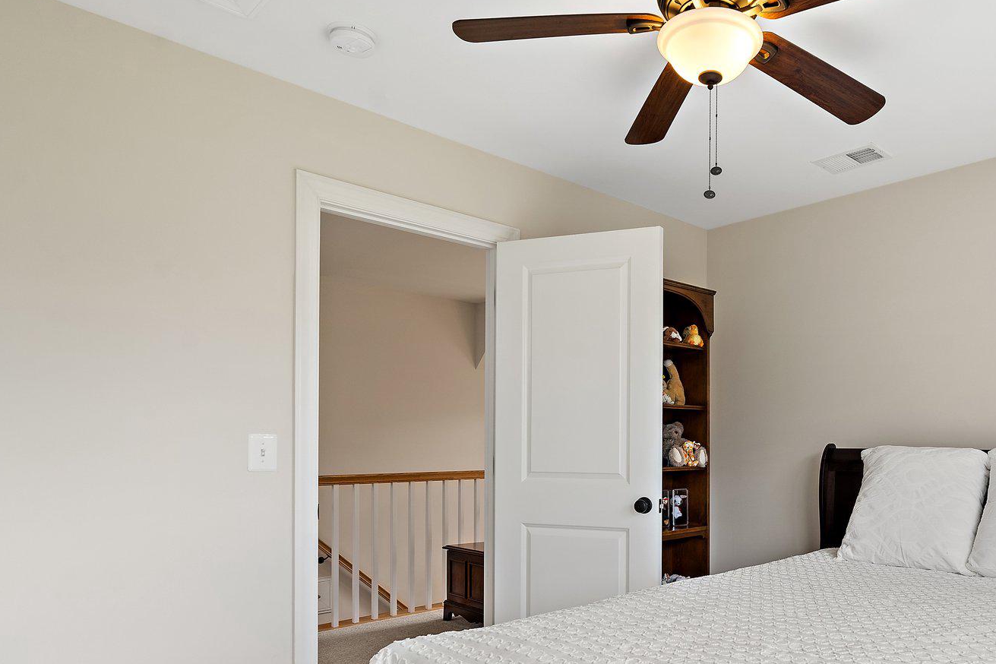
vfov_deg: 50.3
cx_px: 685
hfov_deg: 69.0
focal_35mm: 25
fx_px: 692
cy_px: 449
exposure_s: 1/6
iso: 400
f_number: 8
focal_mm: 16
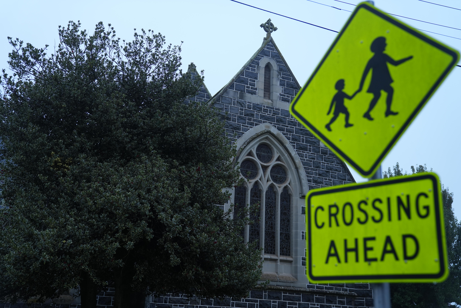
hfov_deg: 45.4
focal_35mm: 43
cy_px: 154
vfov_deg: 31.2
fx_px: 551
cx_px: 230
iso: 200
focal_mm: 43
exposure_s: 1/100
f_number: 2.8
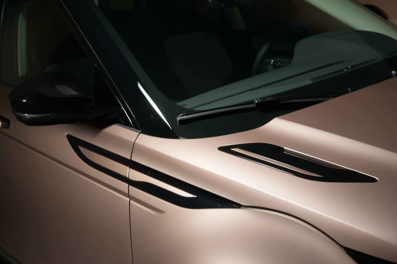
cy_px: 132
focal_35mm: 53
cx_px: 199
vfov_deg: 25.5
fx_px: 584
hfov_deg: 37.5
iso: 100
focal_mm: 52
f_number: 8
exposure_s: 8
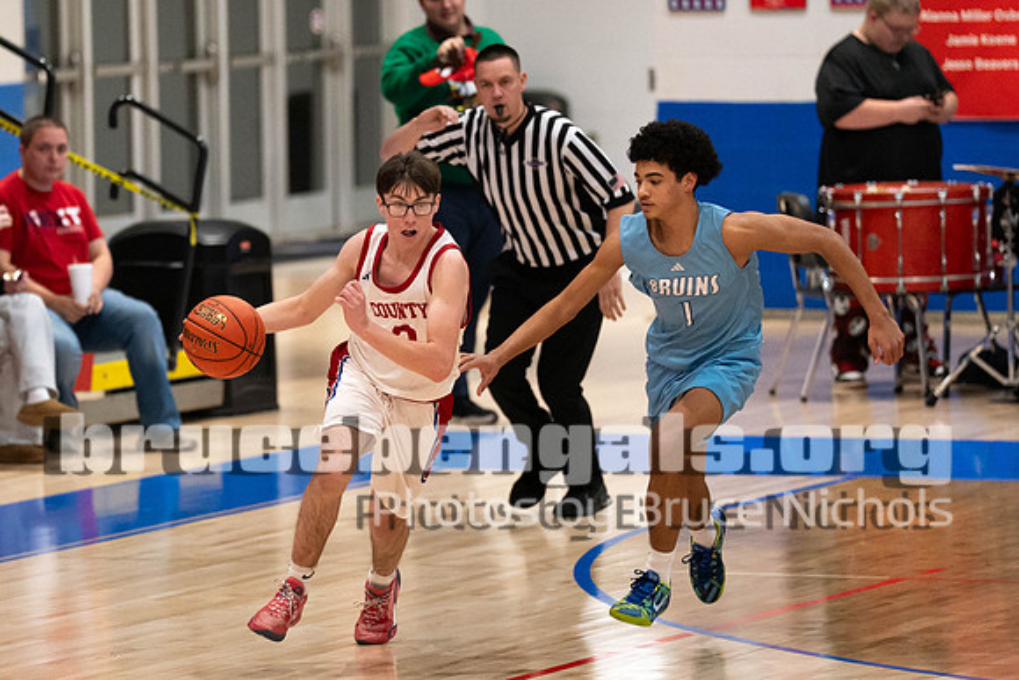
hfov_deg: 6.6
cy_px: 279
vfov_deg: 4.4
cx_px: 421
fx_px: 8799
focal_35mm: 311
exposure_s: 1/1000
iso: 4000
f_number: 2.8
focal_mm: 191
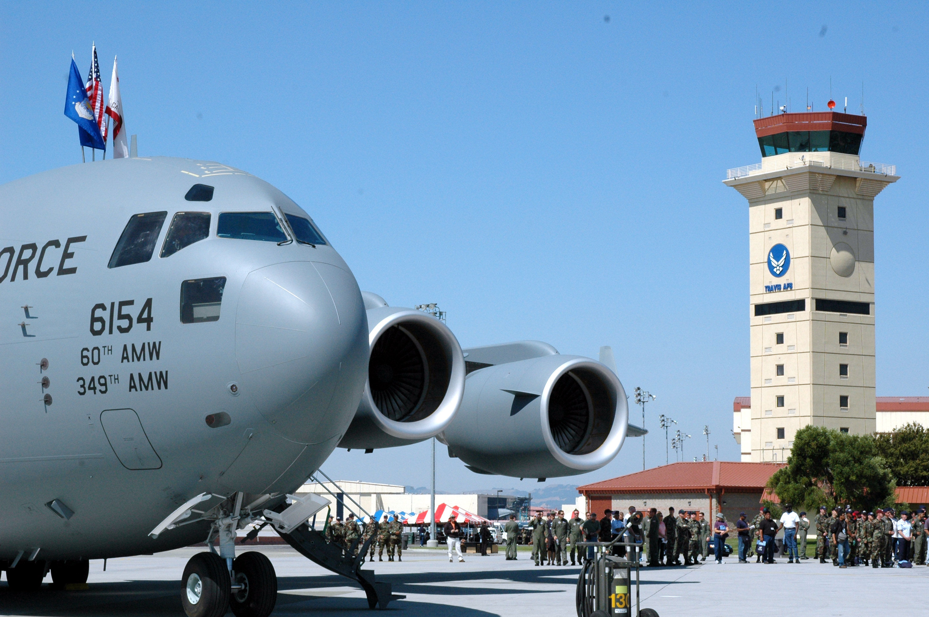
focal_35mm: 84
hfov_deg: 24.2
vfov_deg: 16.2
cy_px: 308
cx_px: 464
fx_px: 2166
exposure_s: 1/640
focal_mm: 56
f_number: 13
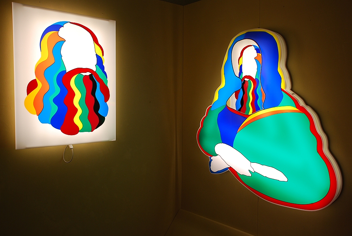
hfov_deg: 57.2
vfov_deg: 40.1
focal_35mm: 33
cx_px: 176
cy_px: 118
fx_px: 323
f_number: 5
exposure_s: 1/100
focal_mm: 22
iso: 200
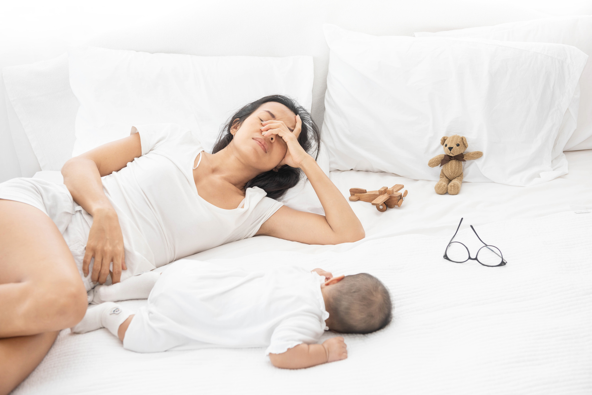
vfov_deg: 29.9
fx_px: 740
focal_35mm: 45
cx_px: 296
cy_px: 198
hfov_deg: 43.6
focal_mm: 45
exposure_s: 1/160
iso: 250
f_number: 4
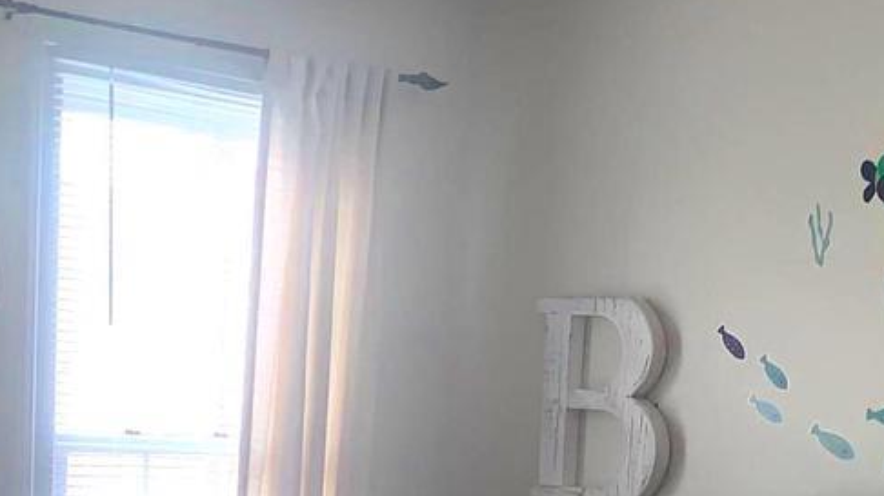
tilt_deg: -6.9
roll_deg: -3.4
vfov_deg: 13.8
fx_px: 1968
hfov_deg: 25.3
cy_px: 638
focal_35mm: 84
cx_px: 398
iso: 25
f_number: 1.8
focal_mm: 4.25
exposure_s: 1/24
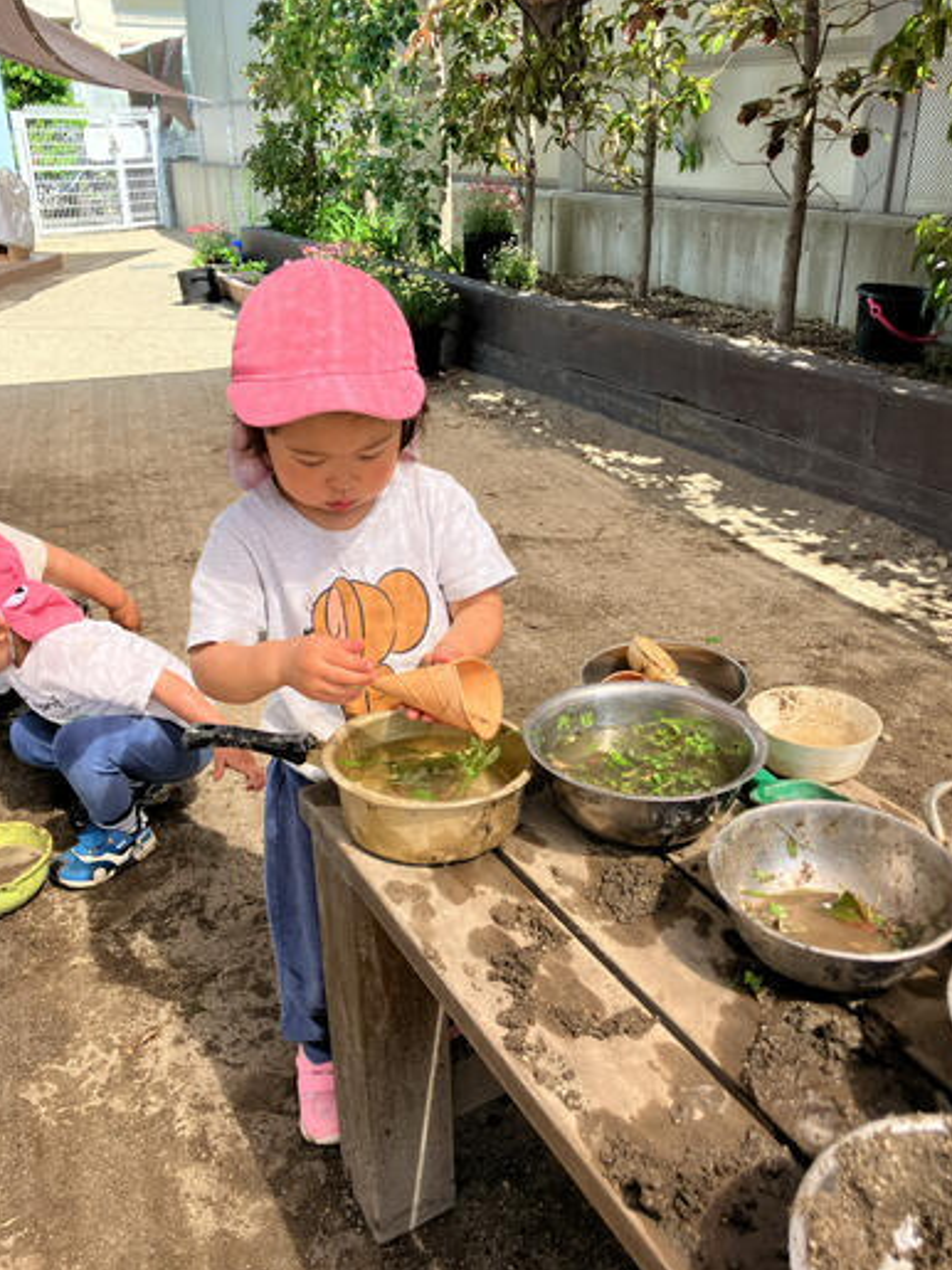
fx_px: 1064
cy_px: 633
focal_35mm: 29
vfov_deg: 61.7
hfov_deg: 48.2
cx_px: 483
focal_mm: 3.99
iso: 32
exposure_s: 1/354
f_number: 1.8
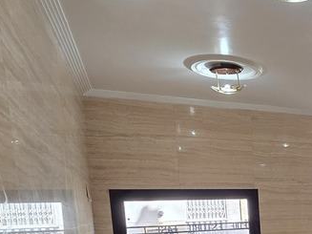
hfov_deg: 32.8
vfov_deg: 30.5
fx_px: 387
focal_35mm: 43
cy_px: 248
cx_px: 405
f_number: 2.2
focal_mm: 2.2
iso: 160
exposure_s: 1/50
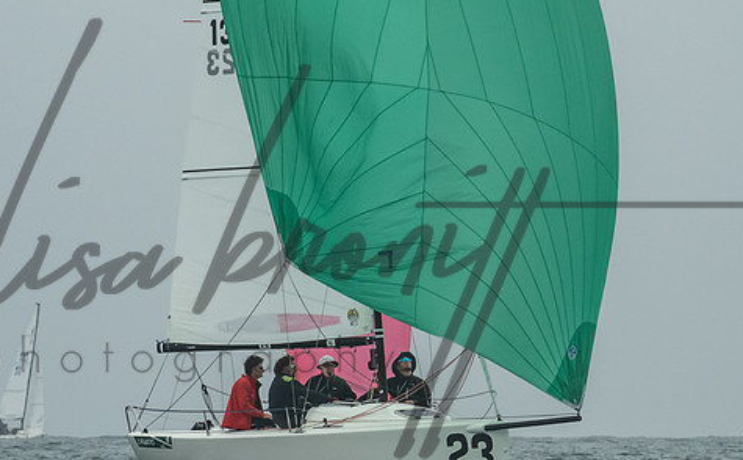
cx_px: 426
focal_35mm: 546
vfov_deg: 2.4
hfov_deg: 3.9
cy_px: -5
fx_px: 11026
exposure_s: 1/1250
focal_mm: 200
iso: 800
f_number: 9
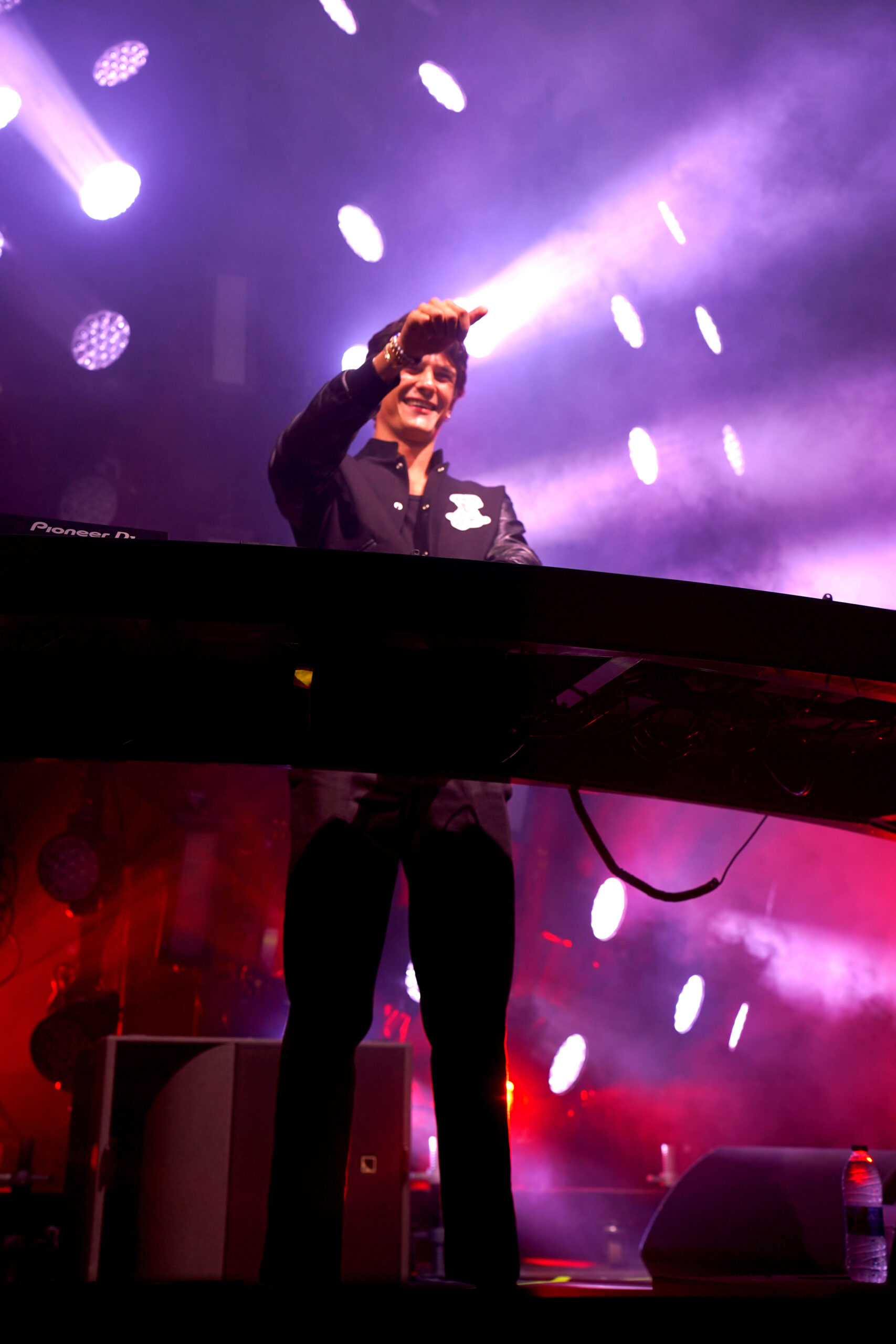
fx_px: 1717
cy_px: 672
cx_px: 448
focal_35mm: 46
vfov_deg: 42.7
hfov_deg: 29.2
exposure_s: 1/160
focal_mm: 46
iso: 320
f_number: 4
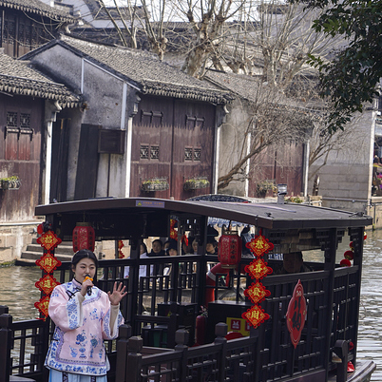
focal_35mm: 129
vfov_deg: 13.5
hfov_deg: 13.3
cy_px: 312
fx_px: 1611
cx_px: -6
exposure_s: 1/320
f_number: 5.6
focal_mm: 61
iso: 100
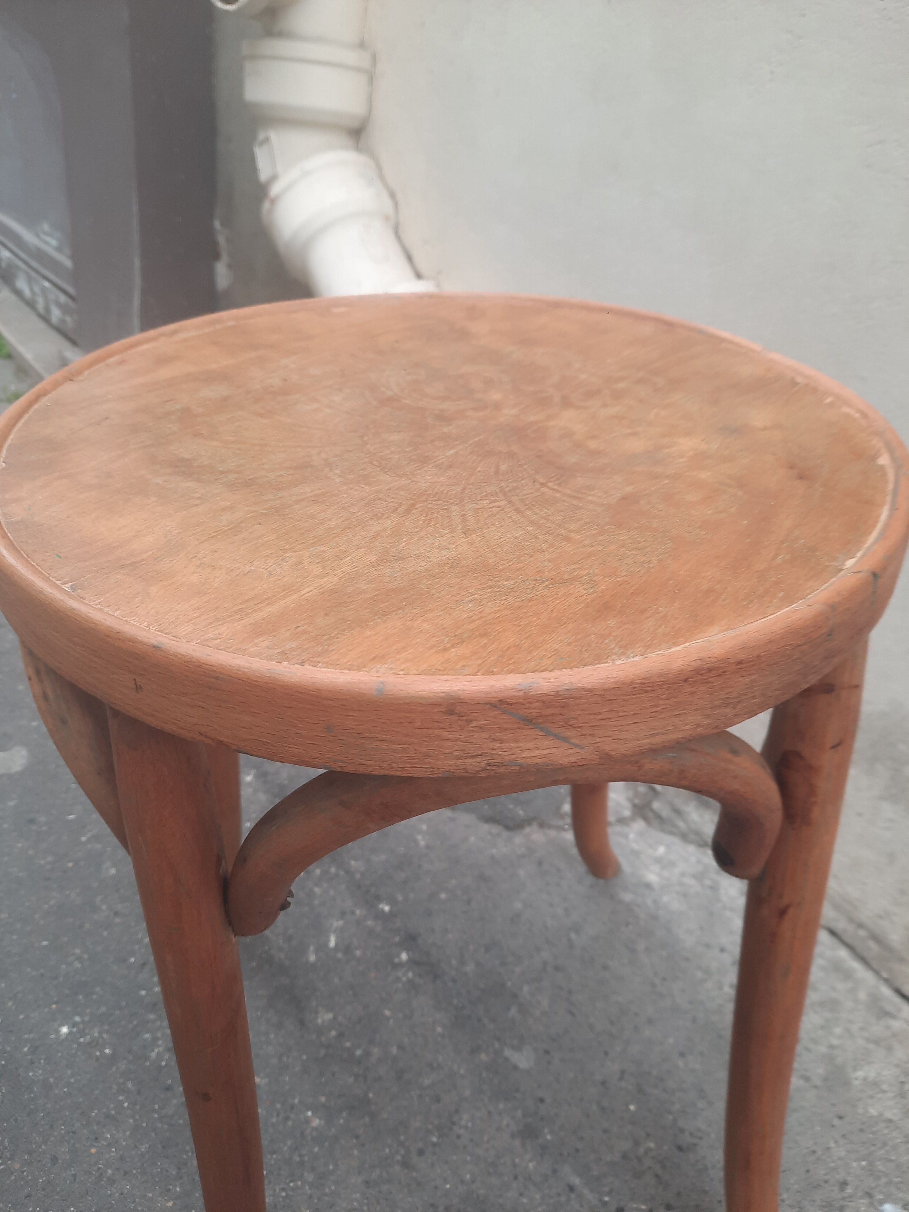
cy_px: 606
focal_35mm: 25
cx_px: 454
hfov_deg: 54.9
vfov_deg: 69.4
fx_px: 875
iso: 40
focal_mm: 4.6
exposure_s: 1/50
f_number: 2
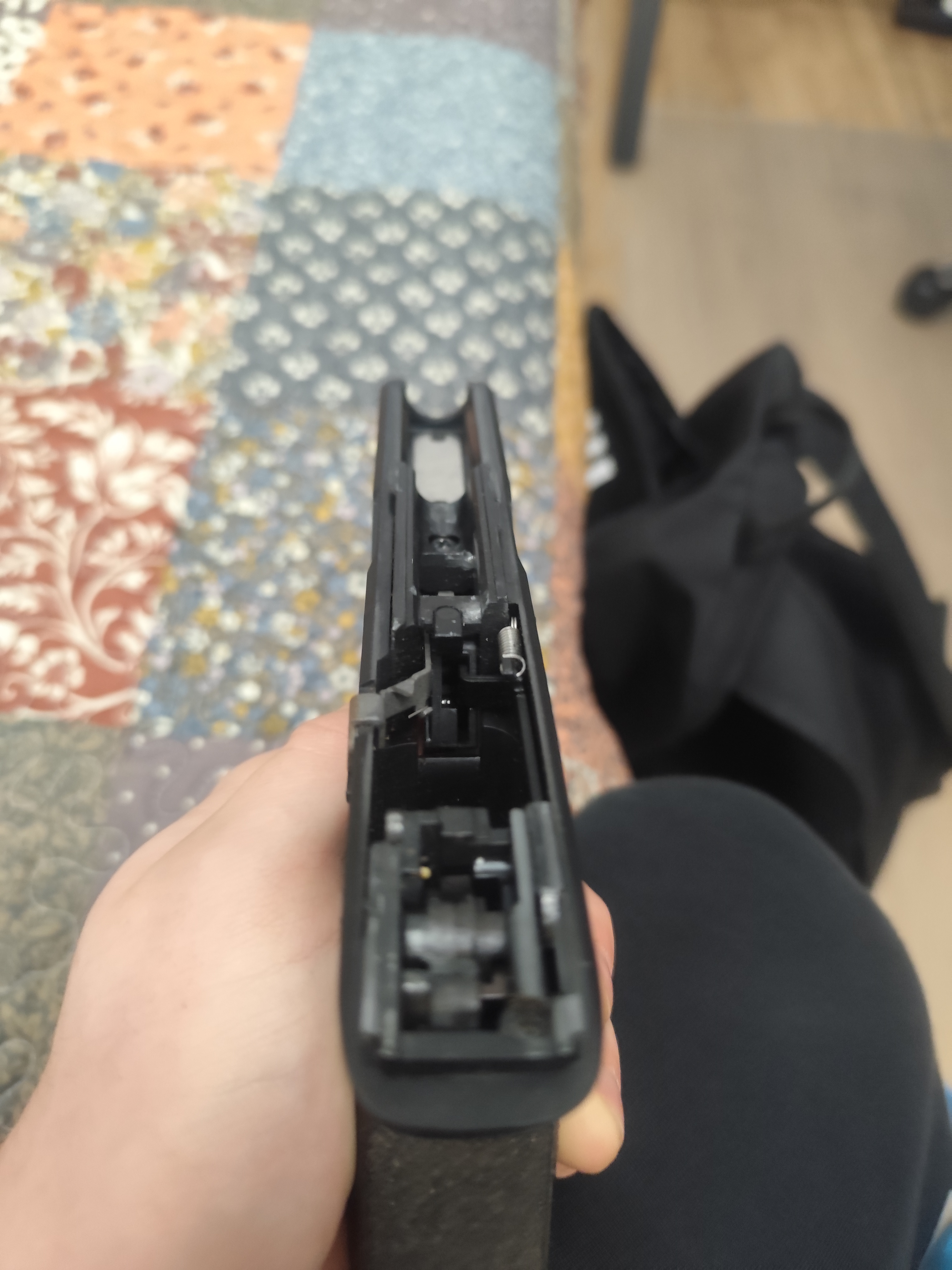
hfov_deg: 58.9
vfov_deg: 73.9
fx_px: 843
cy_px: 635
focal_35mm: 23
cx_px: 476
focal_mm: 6.14
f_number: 1.65
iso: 2000
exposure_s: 1/20
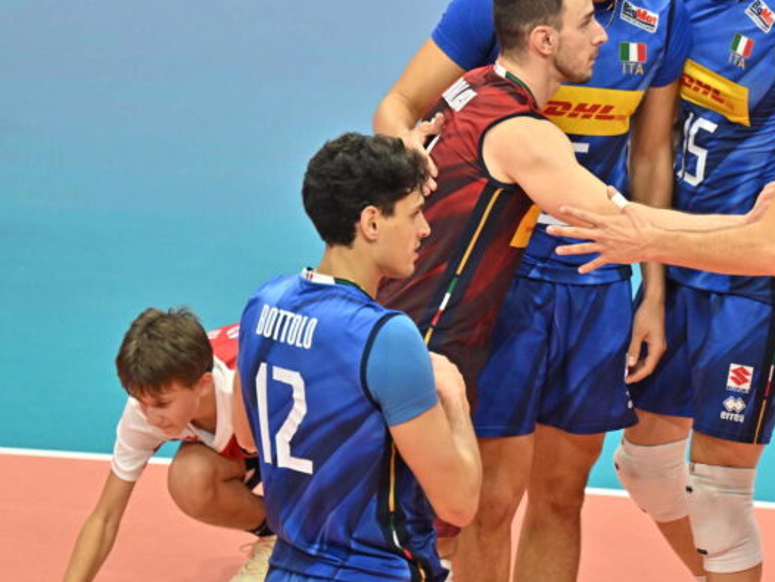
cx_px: 656
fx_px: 16373
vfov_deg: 2.0
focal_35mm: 731
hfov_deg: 2.7
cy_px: 147
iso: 1600
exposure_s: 1/400
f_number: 5.6
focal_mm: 400
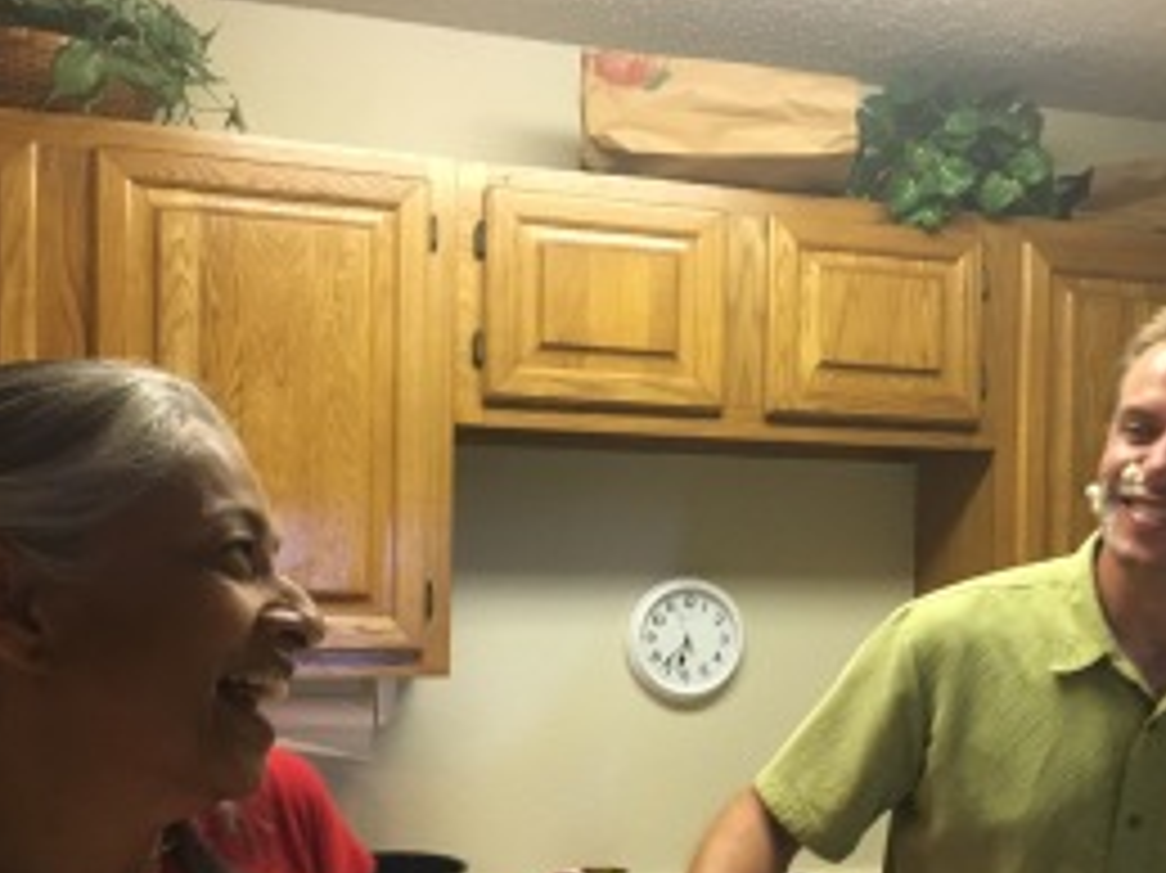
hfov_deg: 45.7
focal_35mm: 41
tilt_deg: -0.9
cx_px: 662
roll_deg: +0.1
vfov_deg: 34.7
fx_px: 1380
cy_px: 608
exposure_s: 1/20
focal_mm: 4.15
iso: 200
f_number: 2.2
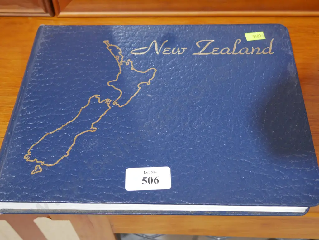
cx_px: 160
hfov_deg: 42.9
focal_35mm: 44
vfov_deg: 32.9
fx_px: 406
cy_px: 120
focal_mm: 22
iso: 1000
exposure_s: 1/60
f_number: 4.7
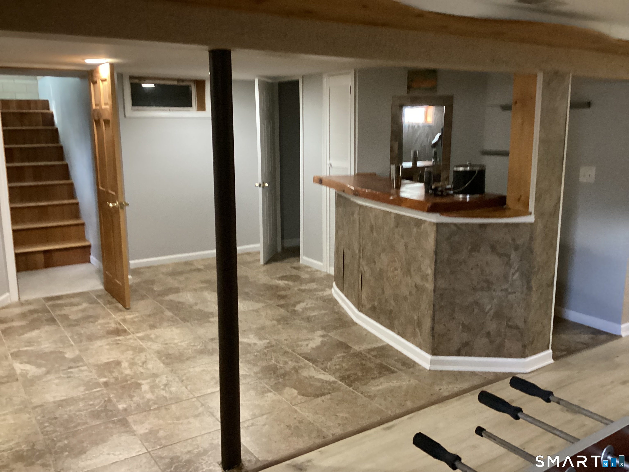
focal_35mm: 31
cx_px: 314
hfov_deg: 58.4
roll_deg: +0.8
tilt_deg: -9.9
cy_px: 236
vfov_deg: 45.4
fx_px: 563
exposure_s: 1/24
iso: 640
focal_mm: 3.3
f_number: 2.4
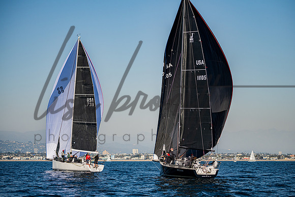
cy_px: 99
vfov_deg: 13.2
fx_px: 854
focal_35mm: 104
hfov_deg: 19.6
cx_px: 151
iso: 400
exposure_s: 1/6400
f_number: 4.5
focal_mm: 100
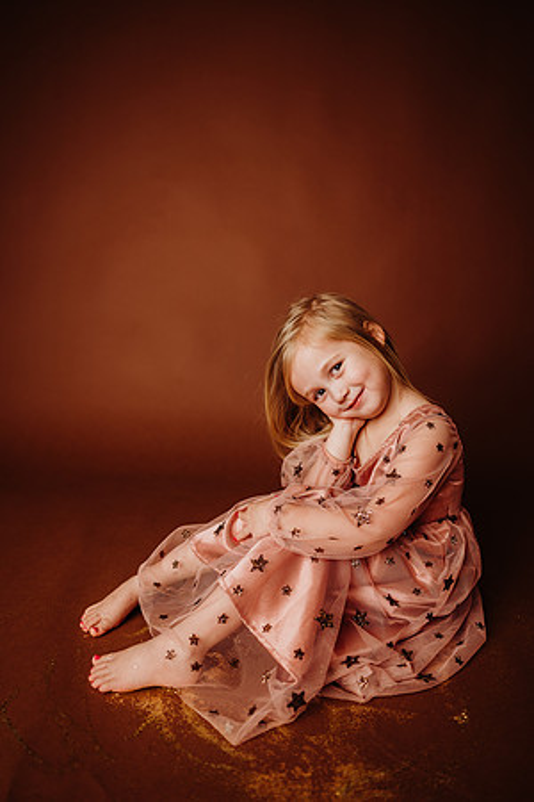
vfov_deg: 73.7
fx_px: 534
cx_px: 267
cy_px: 401
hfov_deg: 53.1
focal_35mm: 24
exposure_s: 1/160
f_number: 2.5
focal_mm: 24
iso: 100
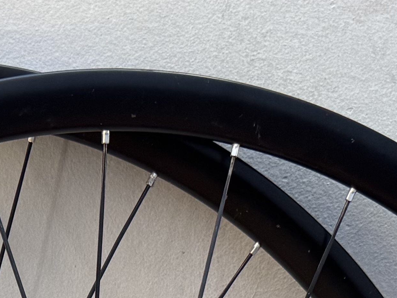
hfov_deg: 17.4
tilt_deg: -25.4
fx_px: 1273
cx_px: 26
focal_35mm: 111
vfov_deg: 11.5
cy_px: 662
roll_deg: +1.3
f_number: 1.78
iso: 125
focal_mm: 6.76
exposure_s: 1/121
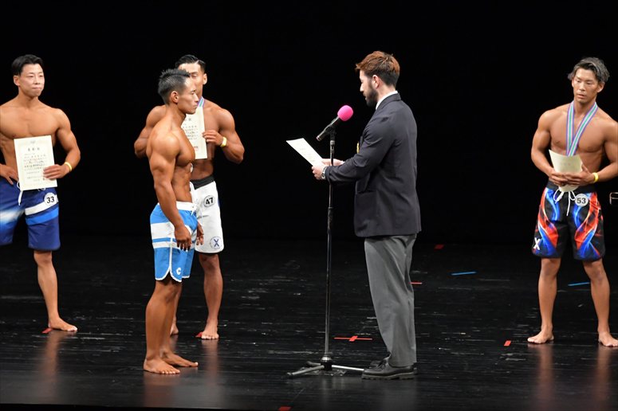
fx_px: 4118
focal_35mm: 240
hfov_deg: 8.6
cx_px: 309
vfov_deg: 5.7
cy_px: 206
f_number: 5.6
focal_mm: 160
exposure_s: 1/400
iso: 3200
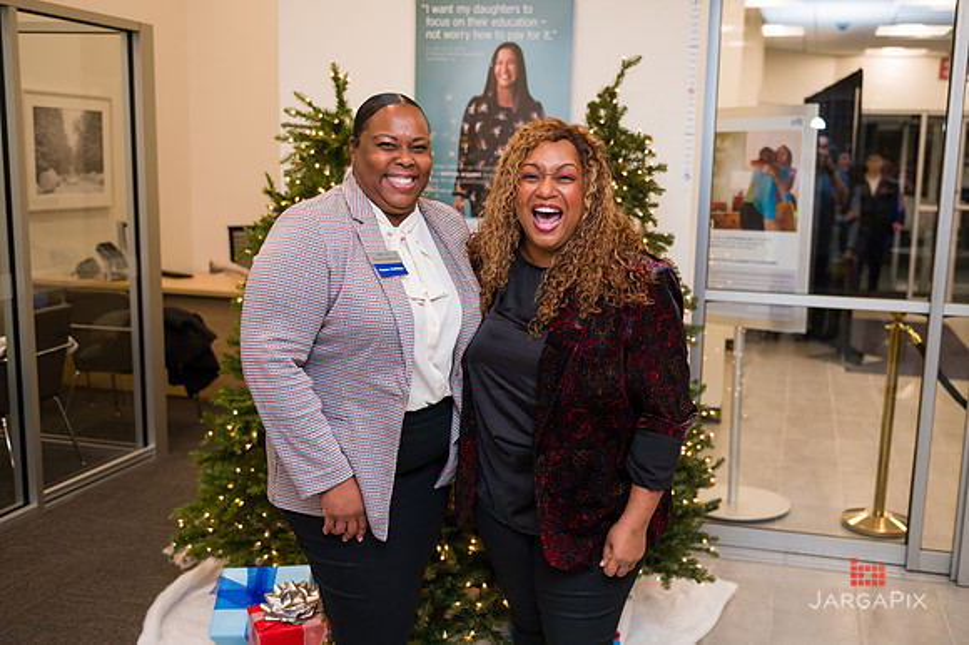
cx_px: 545
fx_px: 1029
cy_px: 333
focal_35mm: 38
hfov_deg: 50.3
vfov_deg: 34.8
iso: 400
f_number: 3.2
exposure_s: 1/200
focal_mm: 34
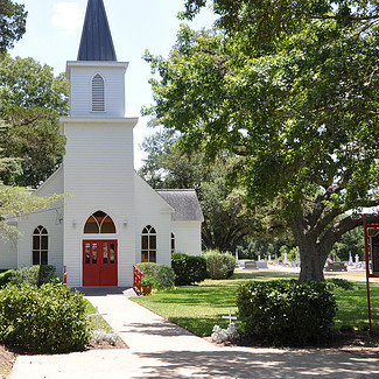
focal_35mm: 50
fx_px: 619
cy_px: 159
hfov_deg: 33.6
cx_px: 115
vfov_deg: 34.0
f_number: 9
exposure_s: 1/80
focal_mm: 22
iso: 200
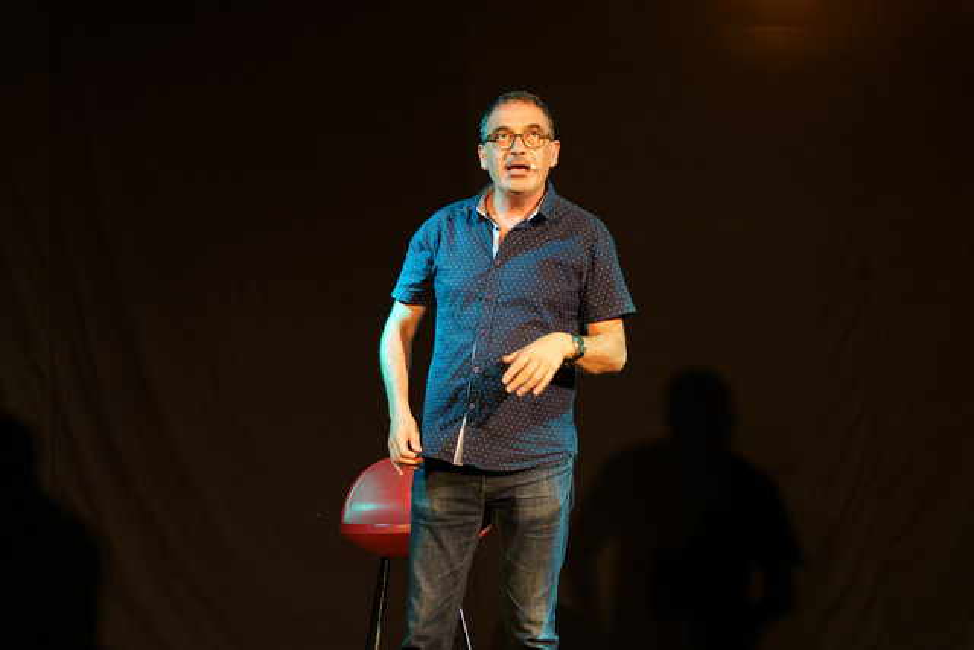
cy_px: 325
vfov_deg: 19.5
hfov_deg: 28.8
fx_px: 1894
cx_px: 487
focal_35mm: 70
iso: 640
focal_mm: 70
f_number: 3.5
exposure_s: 1/80
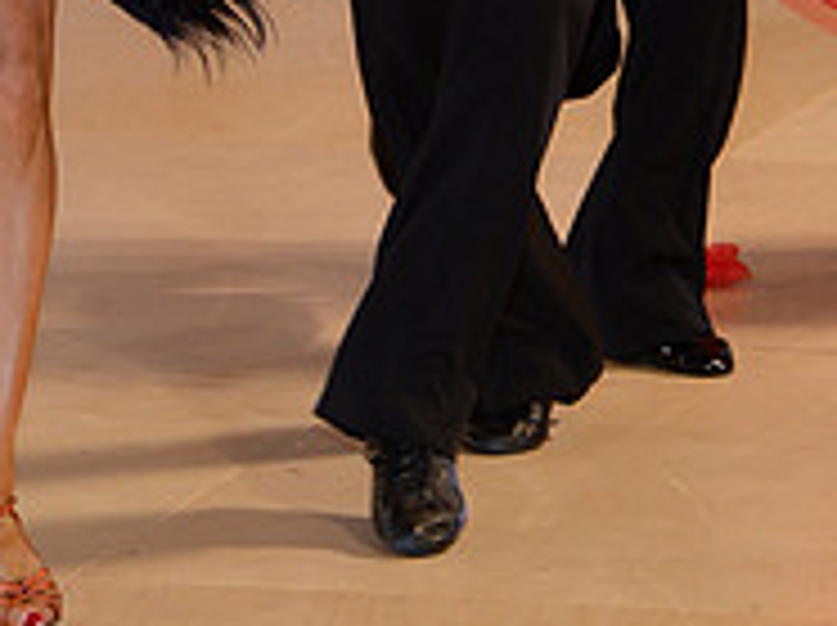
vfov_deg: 4.7
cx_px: 191
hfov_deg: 6.3
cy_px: -257
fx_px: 7607
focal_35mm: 315
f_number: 5.6
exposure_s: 1/250
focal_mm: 105
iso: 1250
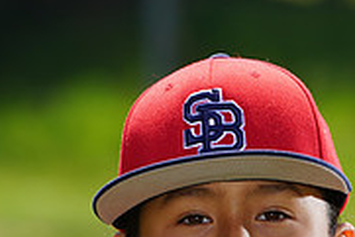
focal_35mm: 781
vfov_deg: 1.8
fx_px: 7707
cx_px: 170
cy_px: 390
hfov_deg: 2.6
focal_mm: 244
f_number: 7.1
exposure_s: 1/250
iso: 100
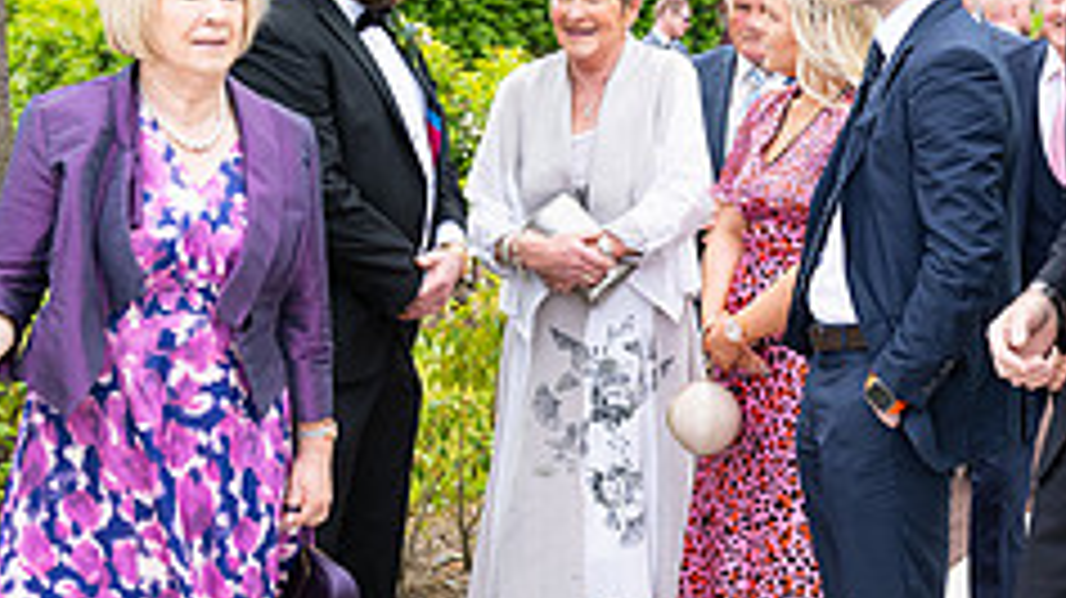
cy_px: 232
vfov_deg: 14.7
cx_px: 904
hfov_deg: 25.3
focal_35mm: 82
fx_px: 2317
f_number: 3.5
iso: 250
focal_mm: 32
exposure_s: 1/1000
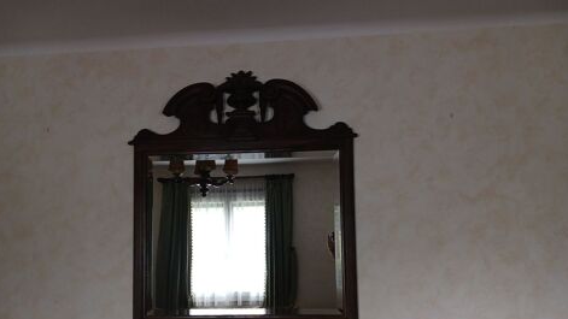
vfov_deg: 38.6
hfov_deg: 64.3
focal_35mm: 30
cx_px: 283
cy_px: 207
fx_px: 452
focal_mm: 4
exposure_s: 1/33
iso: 250
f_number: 1.8
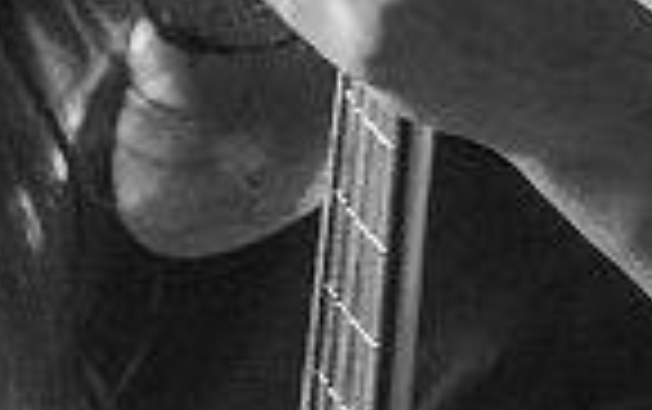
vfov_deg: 2.1
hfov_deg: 3.4
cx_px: 553
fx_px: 10976
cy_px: 34
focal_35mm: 617
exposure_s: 1/100
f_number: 2.8
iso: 4000
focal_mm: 122
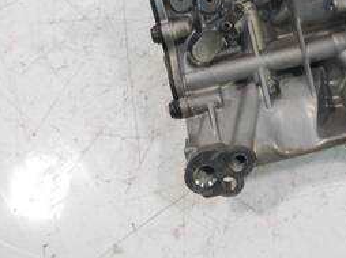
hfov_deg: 35.4
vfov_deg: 26.4
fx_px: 529
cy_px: 15
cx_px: 257
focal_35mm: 53
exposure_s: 1/60
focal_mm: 14
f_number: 3.5
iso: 500
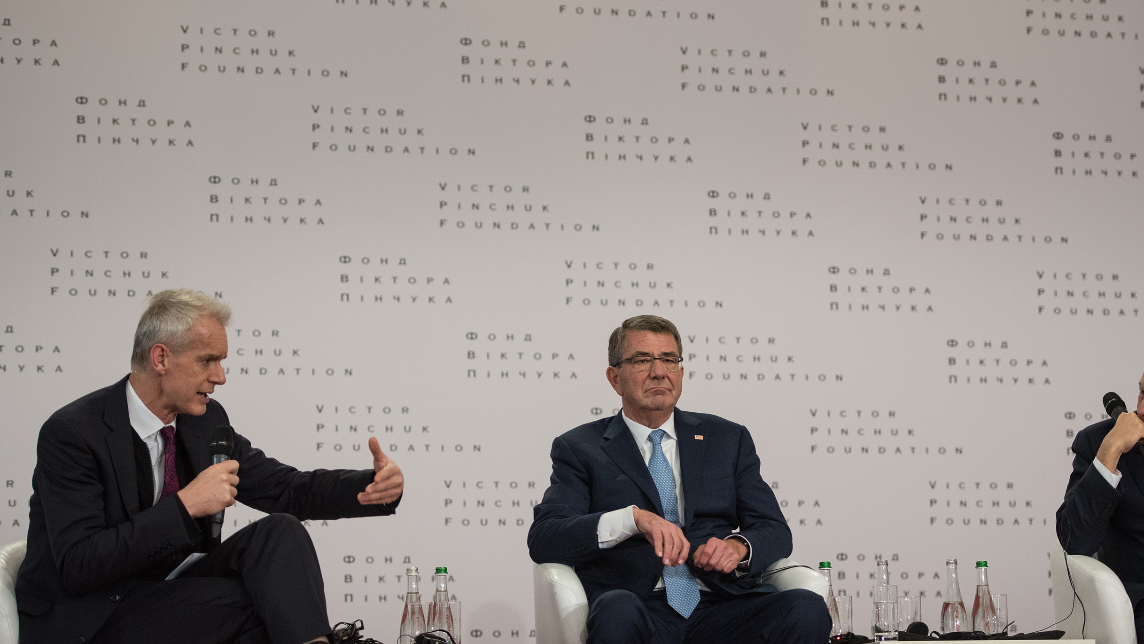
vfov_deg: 10.9
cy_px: 442
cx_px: 666
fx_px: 3367
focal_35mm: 111
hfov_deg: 19.3
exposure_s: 1/160
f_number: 2.8
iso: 1600
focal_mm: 86
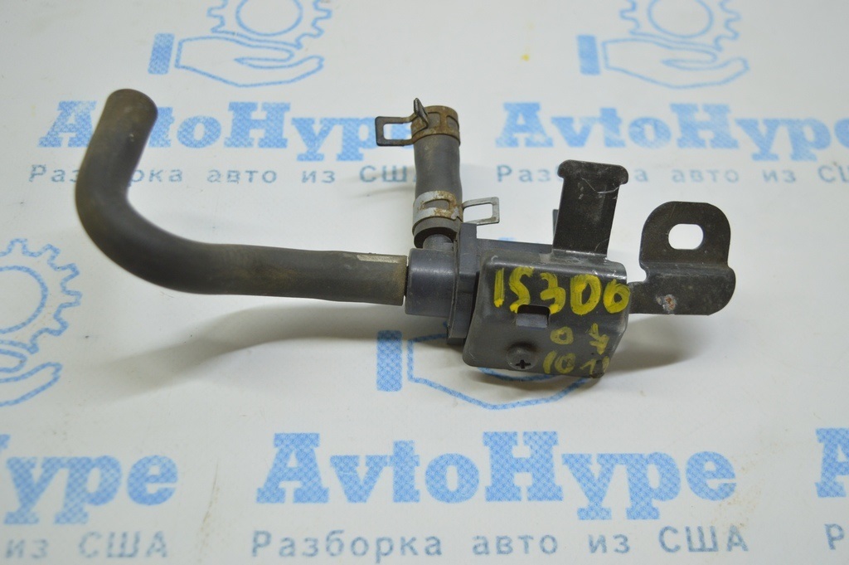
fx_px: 1131
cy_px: 282
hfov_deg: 41.1
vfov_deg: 28.0
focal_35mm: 48
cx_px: 424
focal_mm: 32
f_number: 4.5
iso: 400
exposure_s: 1/60
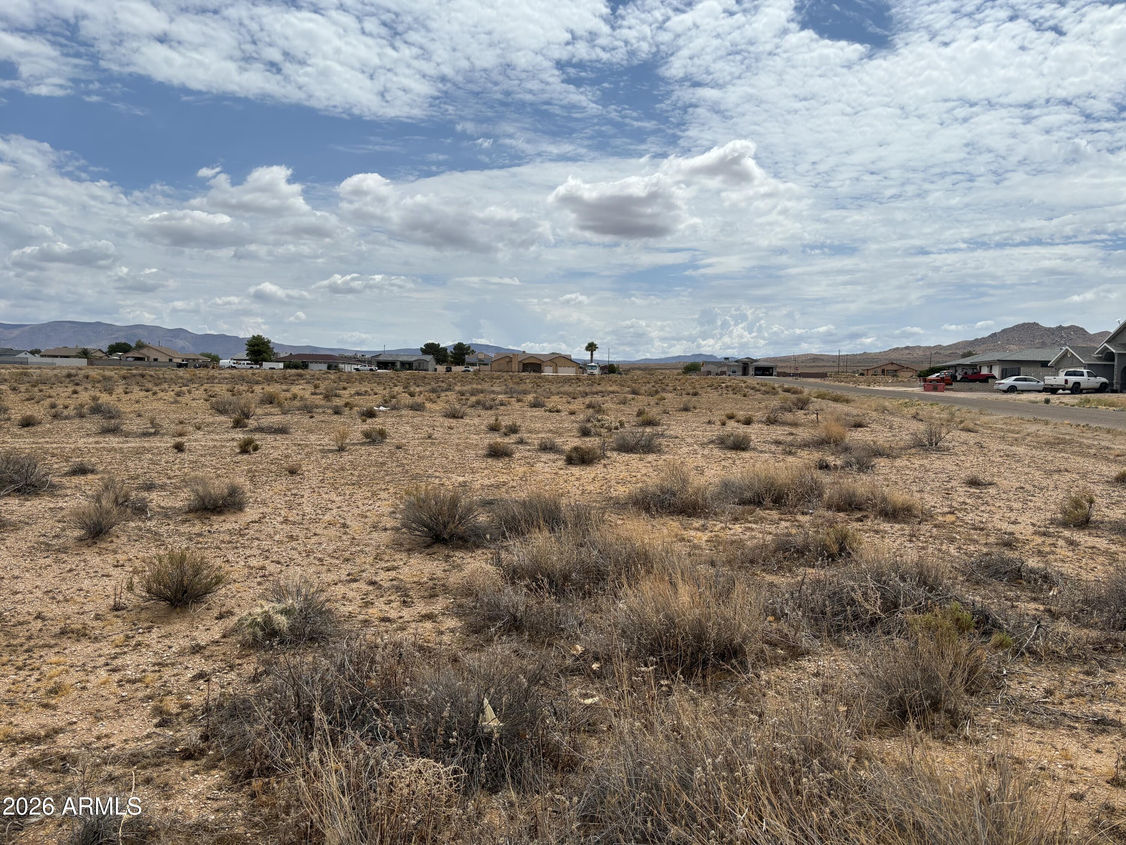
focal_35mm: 26
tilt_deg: -1.8
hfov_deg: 67.3
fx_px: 846
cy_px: 422
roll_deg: -2.1
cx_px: 563
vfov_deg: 53.1
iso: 50
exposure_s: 1/7692
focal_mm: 5.96
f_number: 1.6
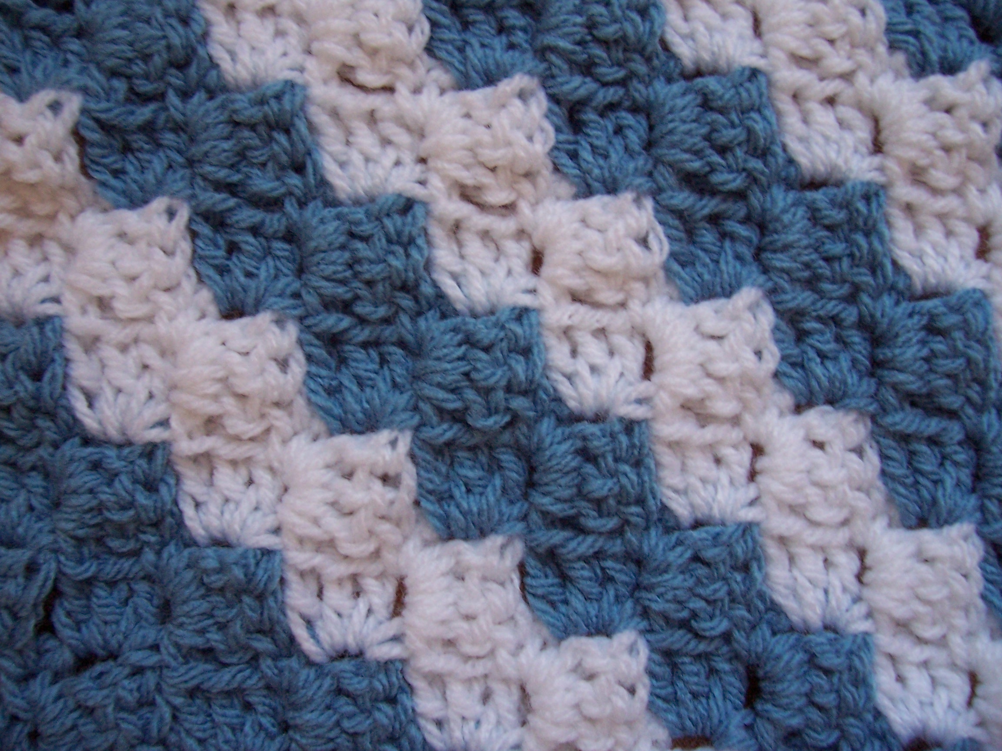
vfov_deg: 41.8
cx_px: 501
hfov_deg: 54.0
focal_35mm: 34
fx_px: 984
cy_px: 376
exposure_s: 1/15
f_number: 2.7
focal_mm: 5.6
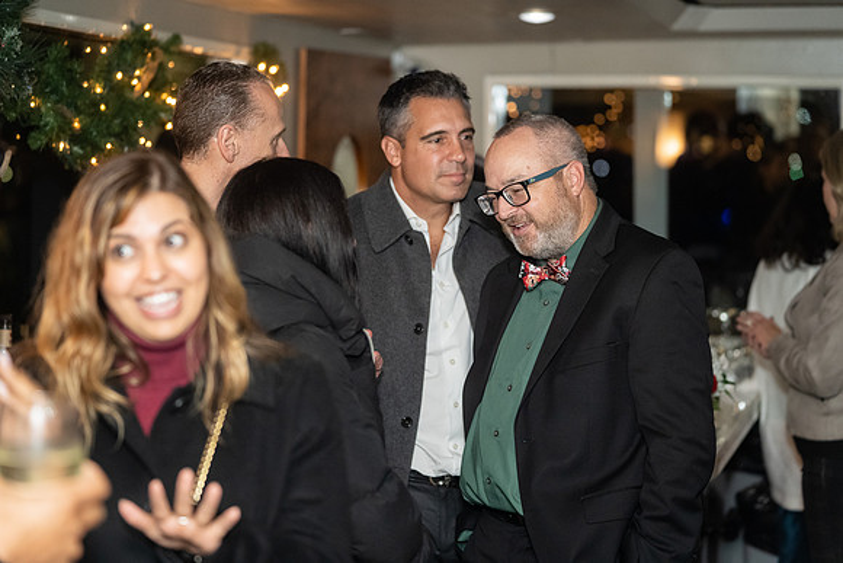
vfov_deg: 15.5
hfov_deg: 23.1
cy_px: 282
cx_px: 422
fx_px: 2061
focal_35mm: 88
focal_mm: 88
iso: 2500
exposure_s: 1/160
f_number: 2.8
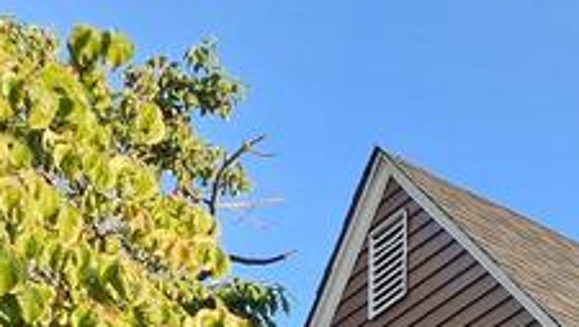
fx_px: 1752
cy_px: 950
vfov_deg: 8.9
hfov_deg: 17.0
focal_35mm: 114
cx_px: 859
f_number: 1.8
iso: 12
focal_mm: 6.4
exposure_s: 1/192
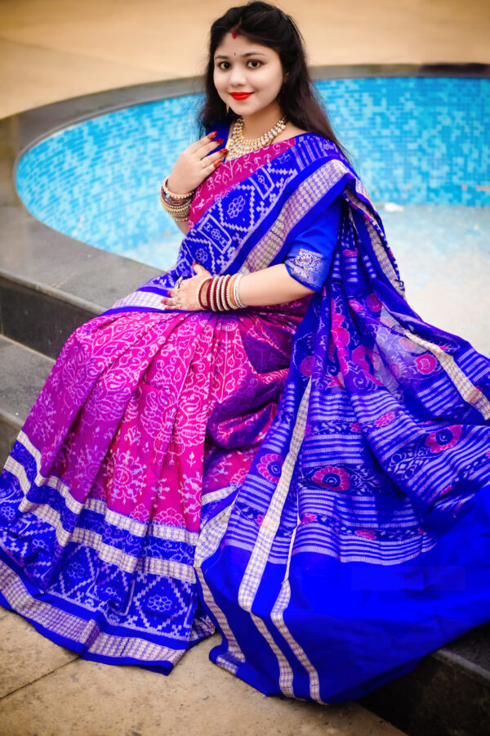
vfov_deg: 33.4
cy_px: 368
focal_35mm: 60
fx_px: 1225
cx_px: 245
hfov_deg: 22.6
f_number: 2
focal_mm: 40
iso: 1000
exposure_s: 1/125
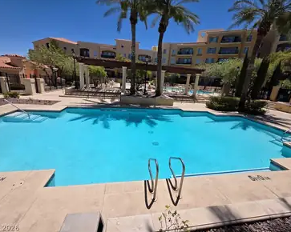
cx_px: 145
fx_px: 121
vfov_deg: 87.9
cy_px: 113
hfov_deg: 100.7
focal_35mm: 14
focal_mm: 2.2
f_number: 1.9
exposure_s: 1/4125
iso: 40
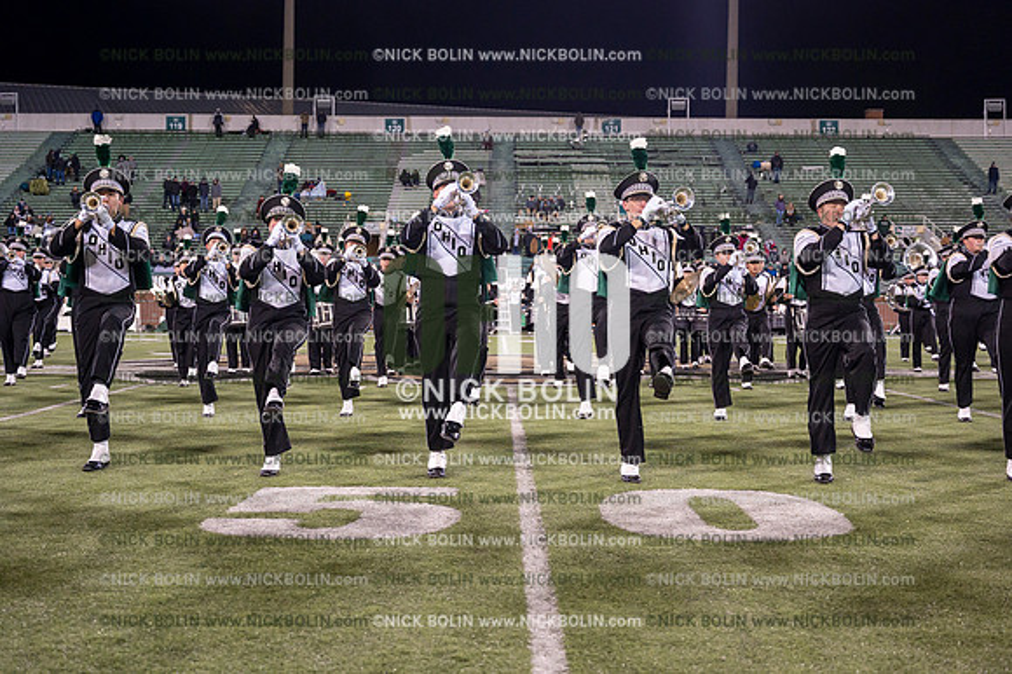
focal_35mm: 50
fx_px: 1405
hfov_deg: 39.6
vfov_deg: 27.0
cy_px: 337
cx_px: 506
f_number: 4
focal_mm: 50
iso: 3200
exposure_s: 1/640
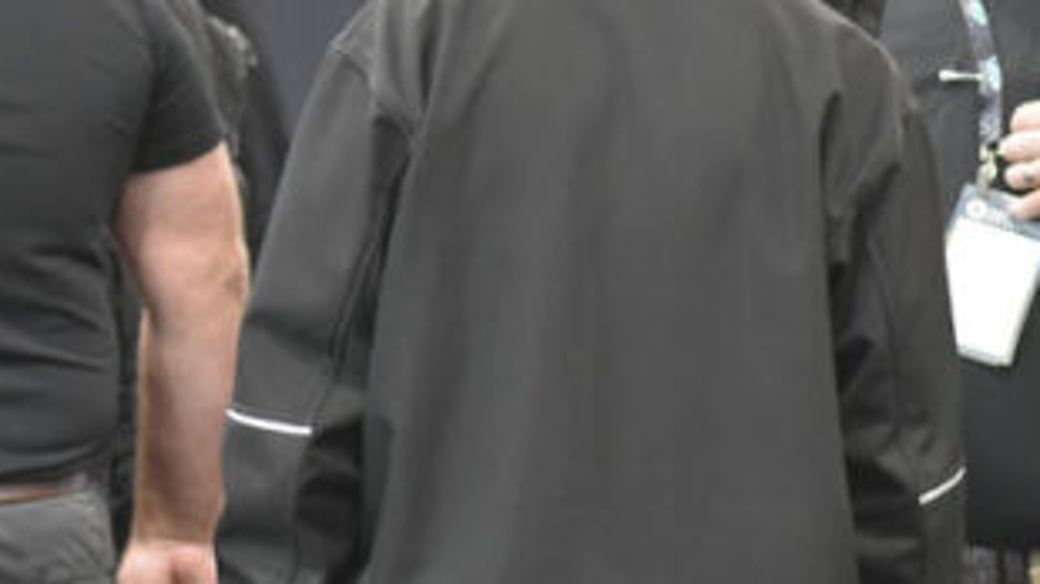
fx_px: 9537
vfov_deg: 3.5
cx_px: 567
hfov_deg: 6.2
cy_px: 262
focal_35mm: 346
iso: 3200
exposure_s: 1/125
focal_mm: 100
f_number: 2.8
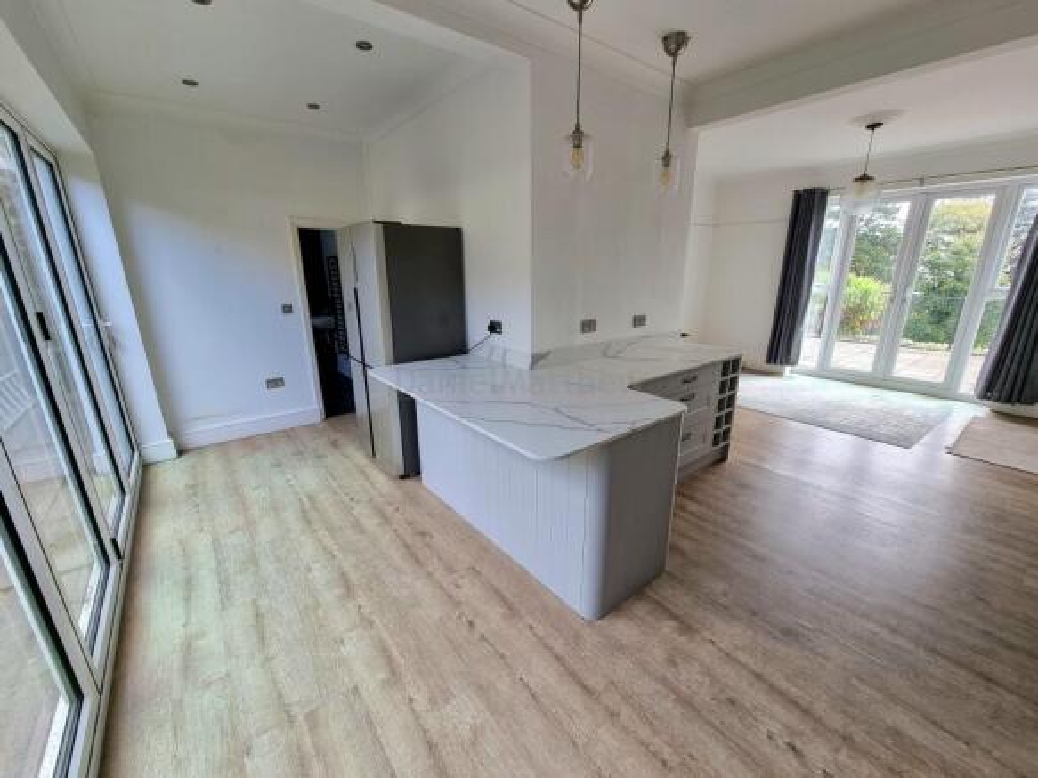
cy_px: 389
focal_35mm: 13
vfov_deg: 89.9
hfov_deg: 106.2
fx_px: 390
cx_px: 519
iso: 50
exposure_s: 1/122
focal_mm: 2.2
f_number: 2.2
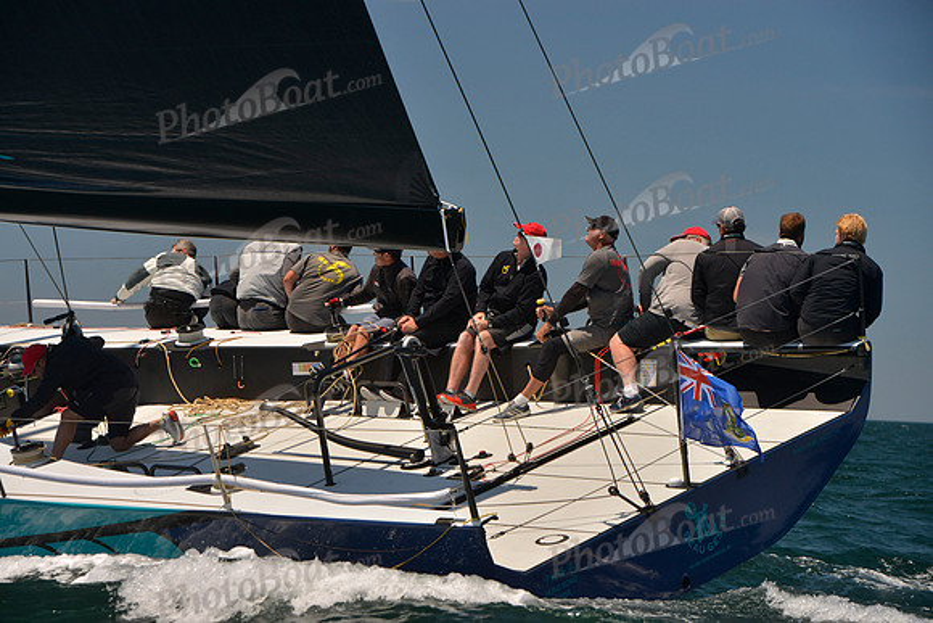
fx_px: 3162
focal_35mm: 122
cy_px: 312
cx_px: 466
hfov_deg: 16.8
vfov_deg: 11.2
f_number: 8
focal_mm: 122
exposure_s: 1/800
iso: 400
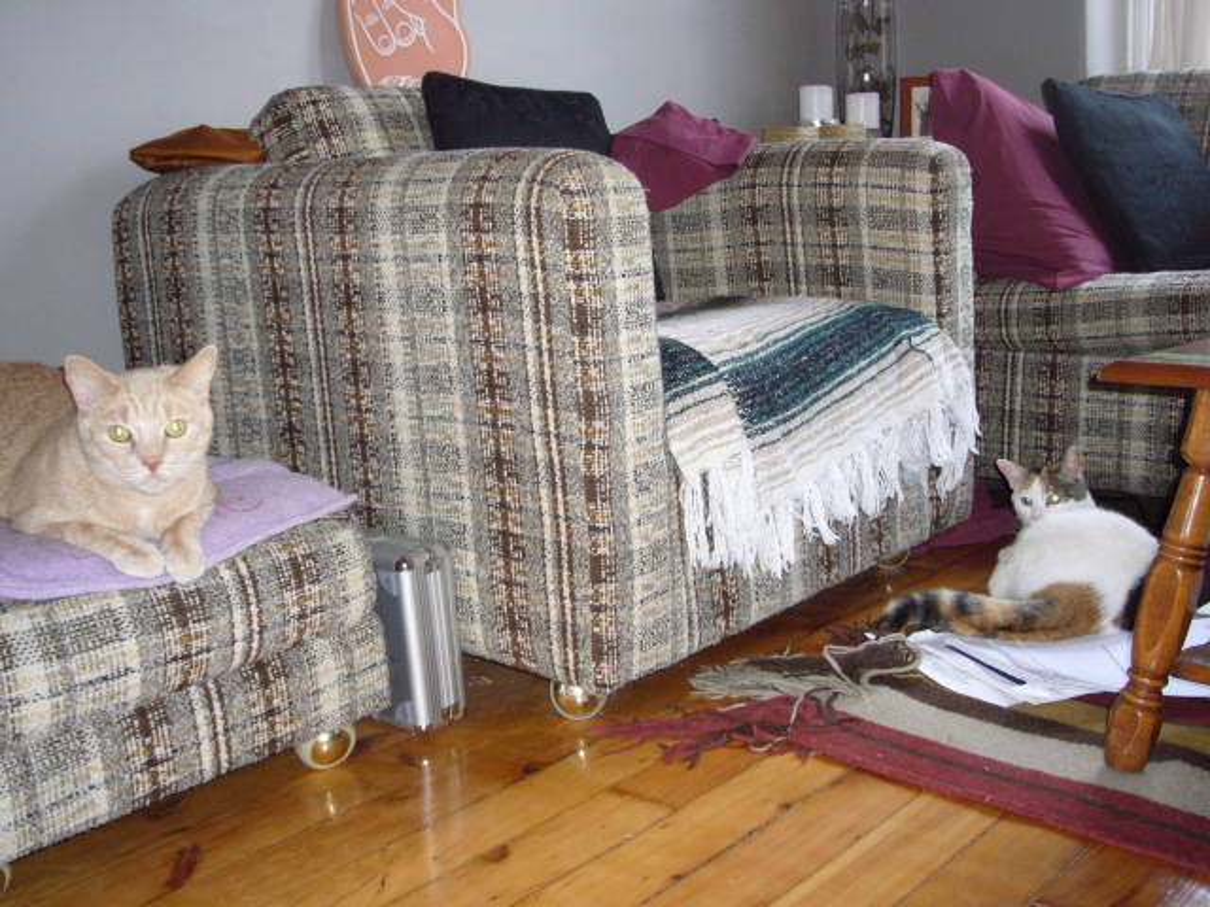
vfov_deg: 34.3
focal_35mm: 42
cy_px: 454
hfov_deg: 44.8
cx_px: 605
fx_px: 1468
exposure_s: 1/30
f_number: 3.3
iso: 160
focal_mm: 6.9
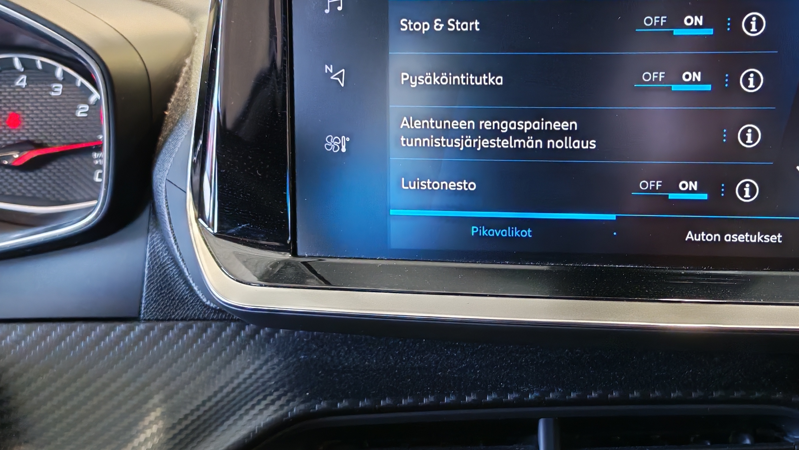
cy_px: 298
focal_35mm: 56
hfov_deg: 36.6
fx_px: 1186
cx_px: 565
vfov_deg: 21.4
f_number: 1.9
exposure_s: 1/100
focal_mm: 6.12
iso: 1000
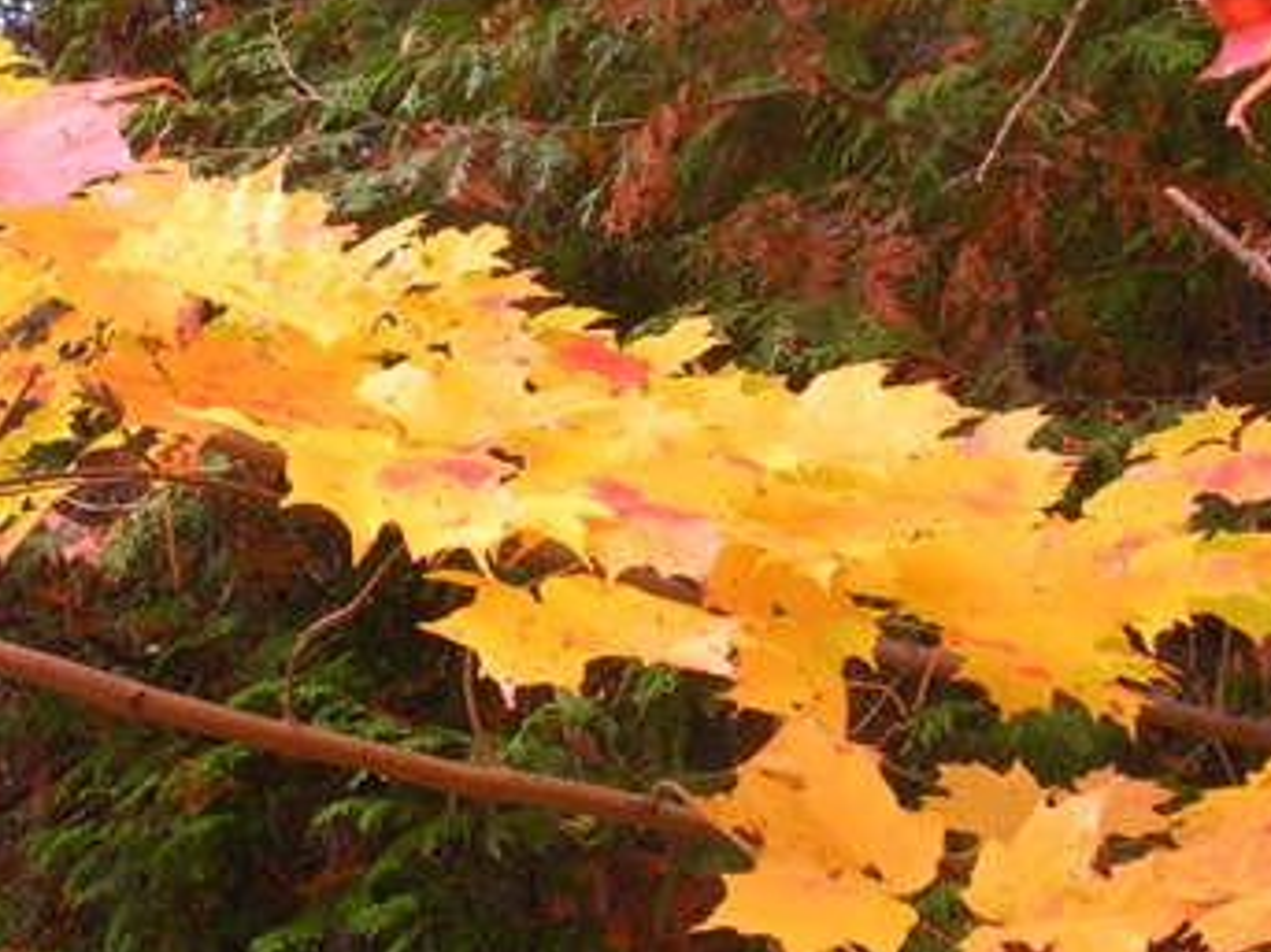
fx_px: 2826
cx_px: 219
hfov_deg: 24.8
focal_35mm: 77
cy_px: 344
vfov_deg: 19.1
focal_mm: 7.7
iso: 148
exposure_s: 1/116
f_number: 4
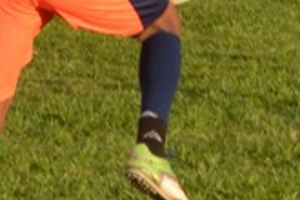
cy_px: -32
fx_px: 2674
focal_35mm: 321
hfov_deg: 6.4
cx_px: 156
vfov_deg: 4.3
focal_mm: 55
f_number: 7.1
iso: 200
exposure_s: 1/200
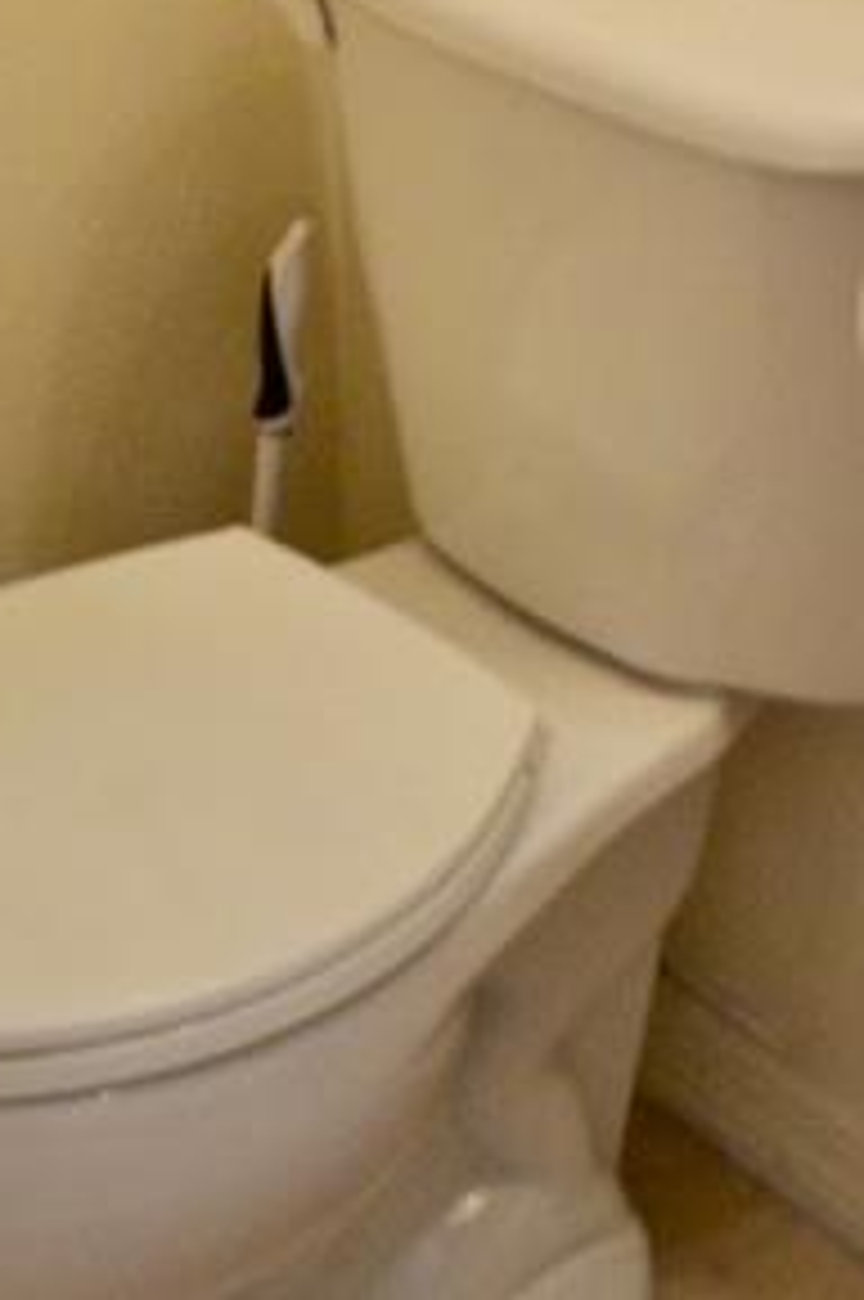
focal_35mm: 112
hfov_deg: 12.1
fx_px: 4041
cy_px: -1075
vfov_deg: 15.5
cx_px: 709
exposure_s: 1/60
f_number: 4
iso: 720
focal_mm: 18
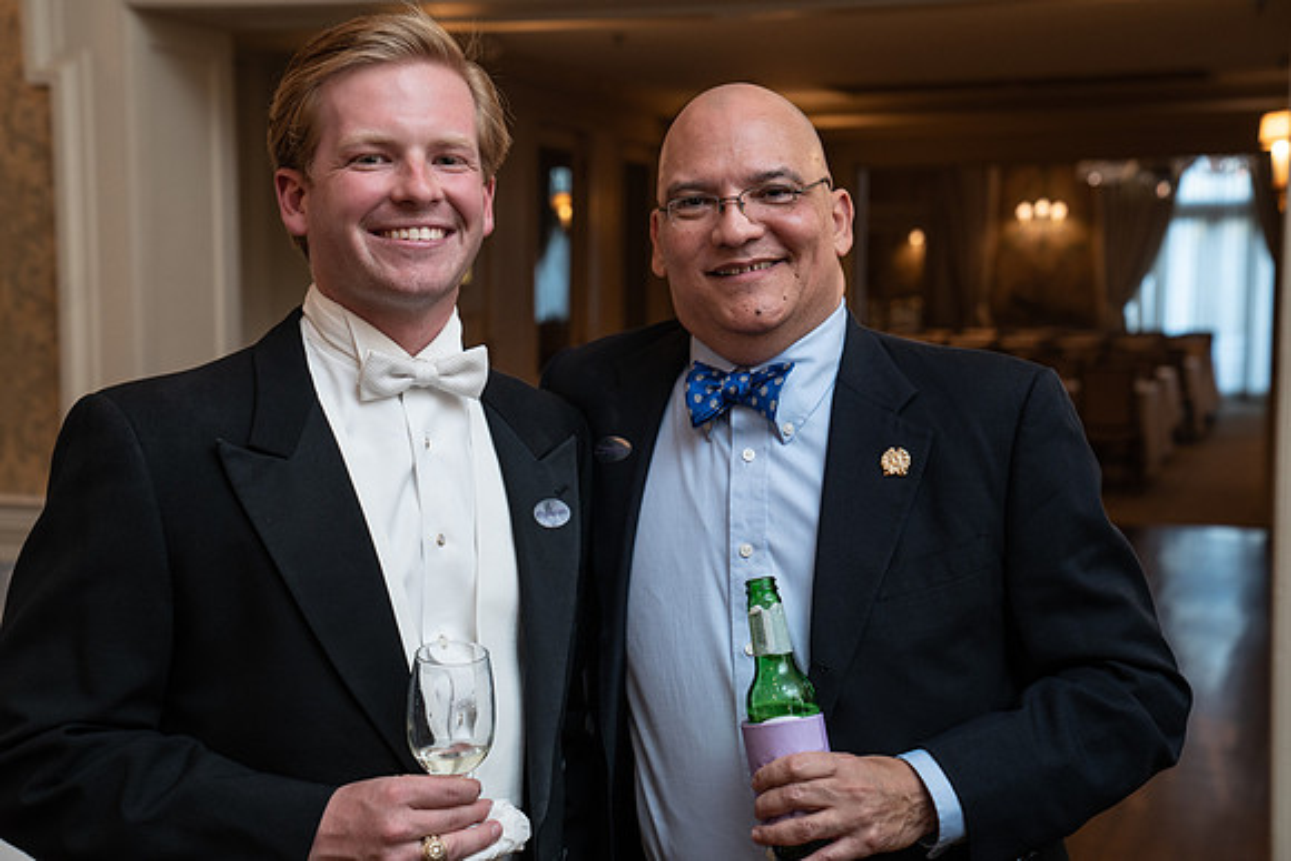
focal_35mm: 56
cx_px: 646
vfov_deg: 24.2
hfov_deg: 35.6
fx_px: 2009
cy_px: 430
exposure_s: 1/40
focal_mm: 56
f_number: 4.5
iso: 800
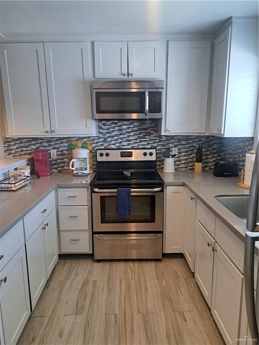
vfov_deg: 71.6
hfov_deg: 56.8
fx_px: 239
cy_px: 172
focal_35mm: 24
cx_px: 130
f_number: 1.8
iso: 125
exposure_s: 1/60
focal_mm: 5.23
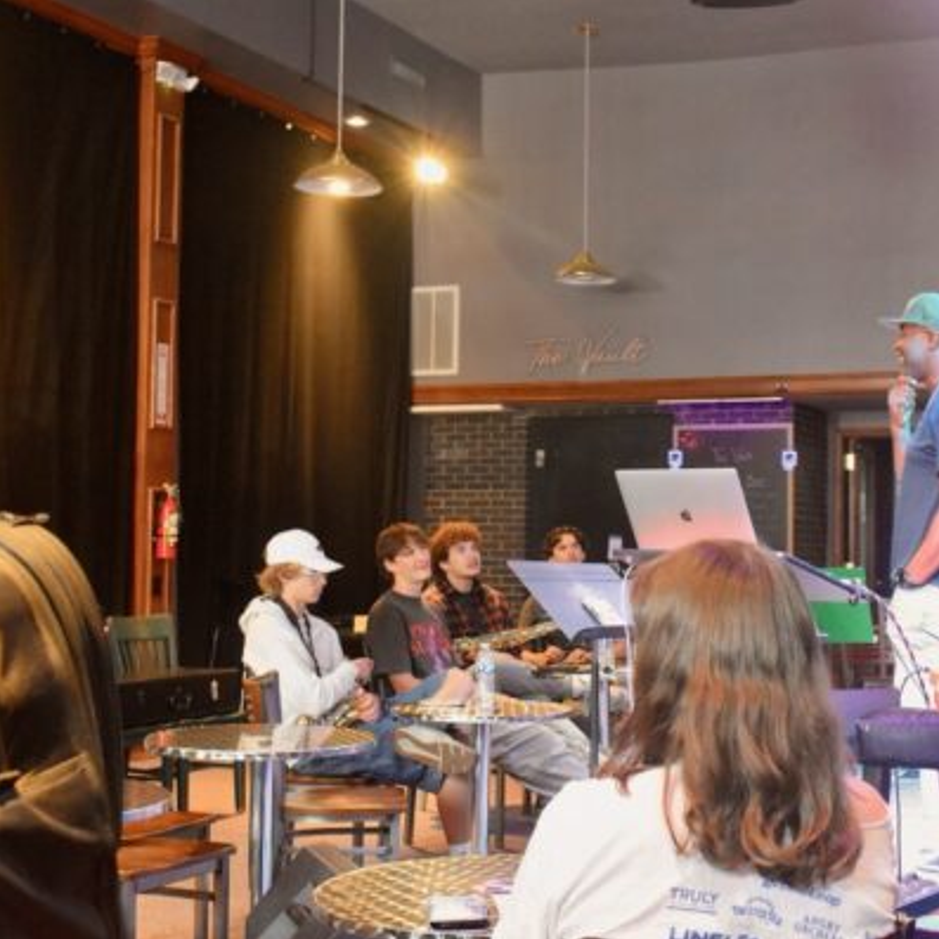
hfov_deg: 31.5
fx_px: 1657
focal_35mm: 54
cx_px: 591
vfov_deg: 31.6
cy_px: 471
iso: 5000
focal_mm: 28
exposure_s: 1/45
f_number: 5.6
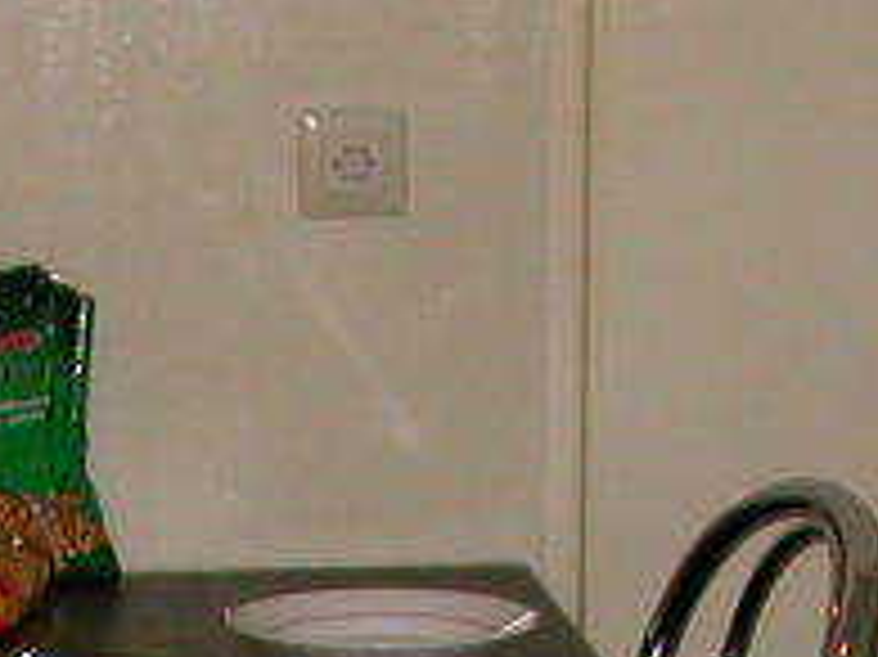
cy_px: 1328
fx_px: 5070
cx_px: 23
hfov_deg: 9.8
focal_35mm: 200
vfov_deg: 7.1
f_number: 2.6
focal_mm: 7.85
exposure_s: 1/60
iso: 100
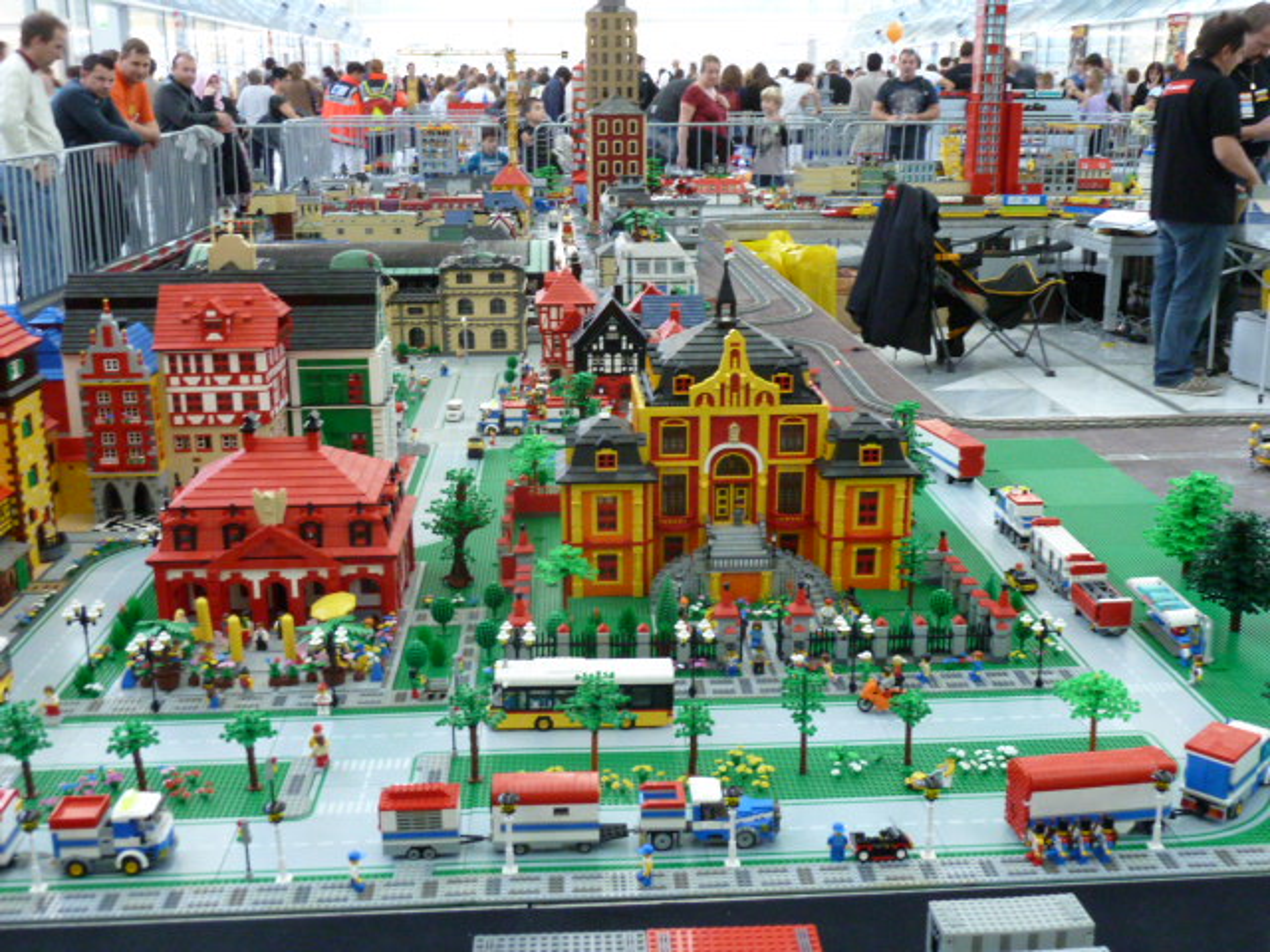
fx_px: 1357
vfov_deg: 38.7
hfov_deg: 50.1
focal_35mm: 37
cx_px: 635
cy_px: 476
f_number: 3.6
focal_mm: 6.1
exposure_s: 1/8
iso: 400
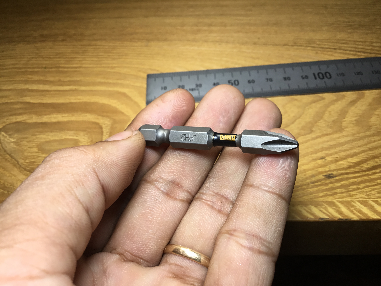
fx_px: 341
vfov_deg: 45.4
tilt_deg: -54.1
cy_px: 143
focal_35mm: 31
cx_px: 190
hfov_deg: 58.4
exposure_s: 1/117
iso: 25
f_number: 2.4
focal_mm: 3.3
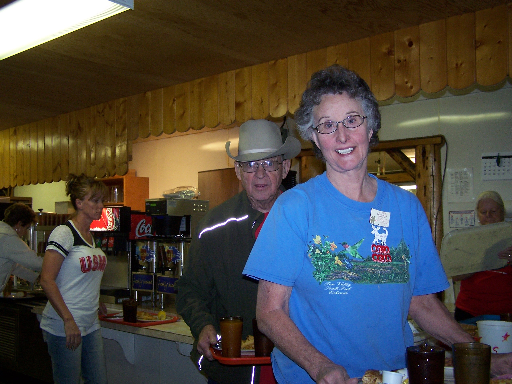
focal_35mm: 38
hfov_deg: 49.0
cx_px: 256
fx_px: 562
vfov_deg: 37.7
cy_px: 192
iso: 140
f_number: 2.8
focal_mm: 6.3
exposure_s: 1/60
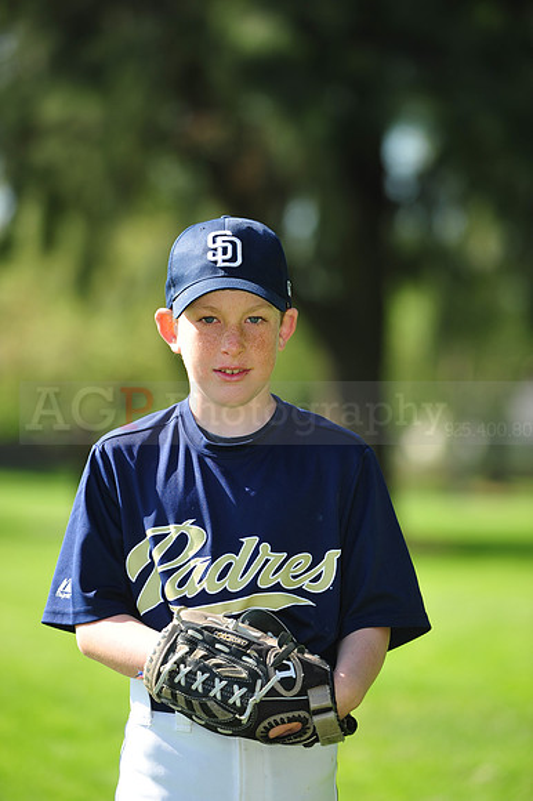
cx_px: 266
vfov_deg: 10.3
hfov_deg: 6.9
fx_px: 4447
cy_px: 400
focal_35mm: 200
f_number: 4.5
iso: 200
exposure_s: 1/640
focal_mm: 200
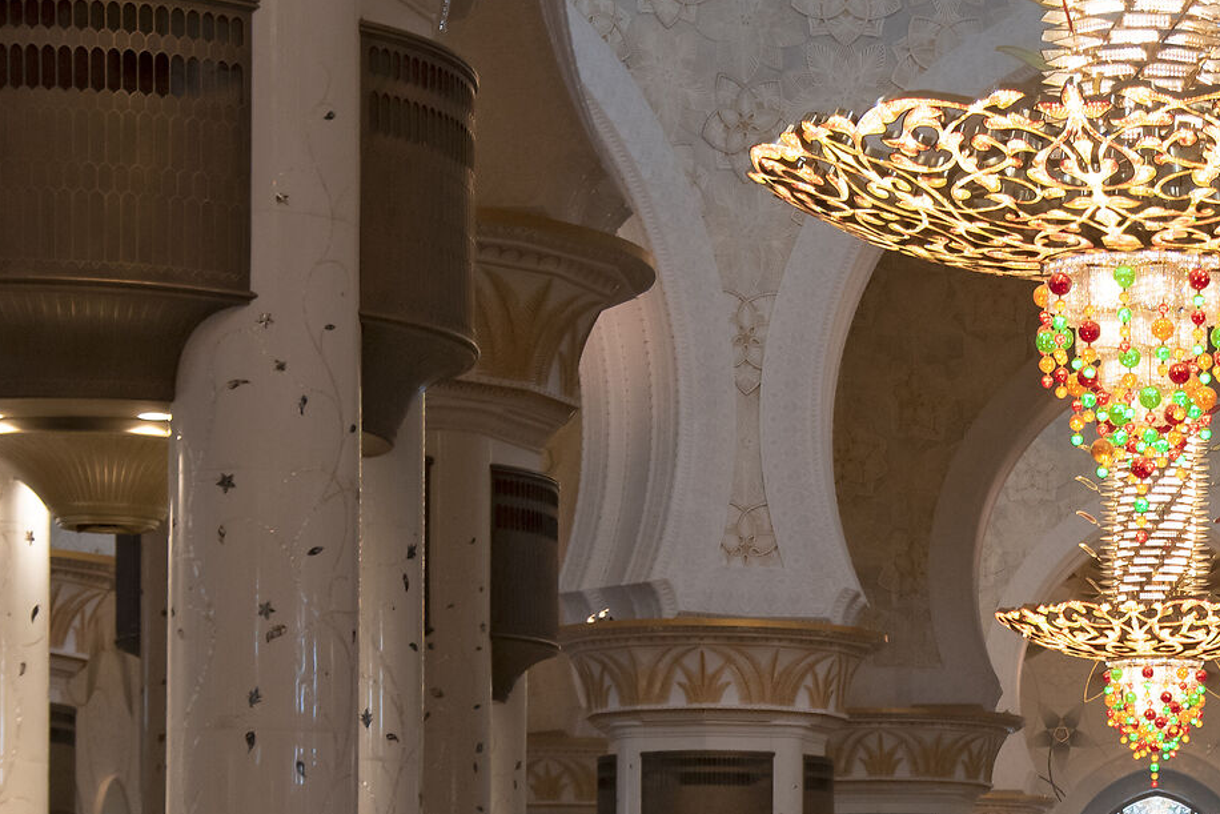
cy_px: 814
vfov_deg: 10.4
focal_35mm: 131
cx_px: 1175
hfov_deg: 15.4
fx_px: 4440
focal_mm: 50
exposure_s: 1/125
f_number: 7.1
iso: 1600
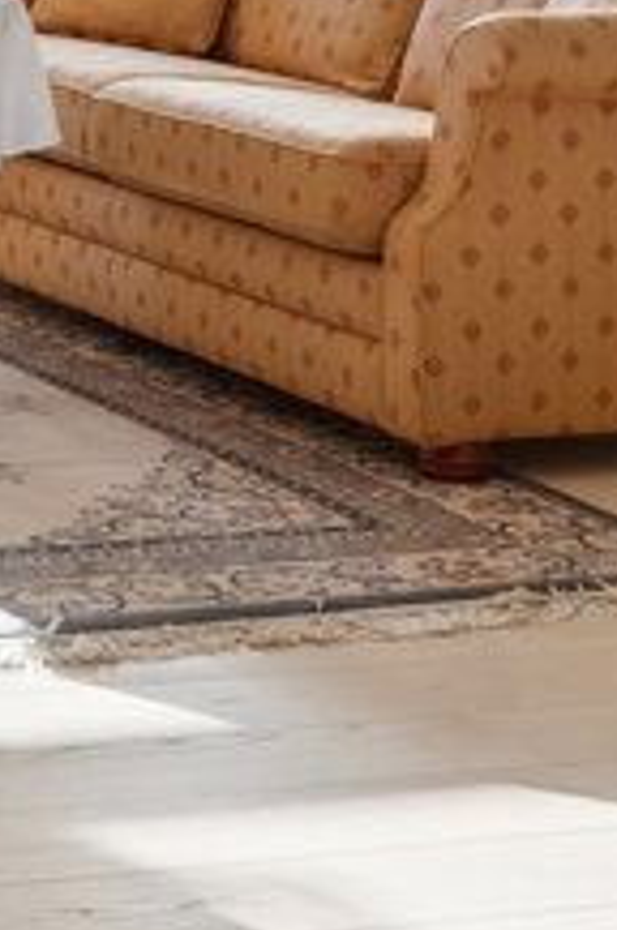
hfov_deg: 9.4
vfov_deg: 14.3
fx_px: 3537
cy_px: -339
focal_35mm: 137
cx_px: -587
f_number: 8
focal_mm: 16.5
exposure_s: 1/25
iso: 200
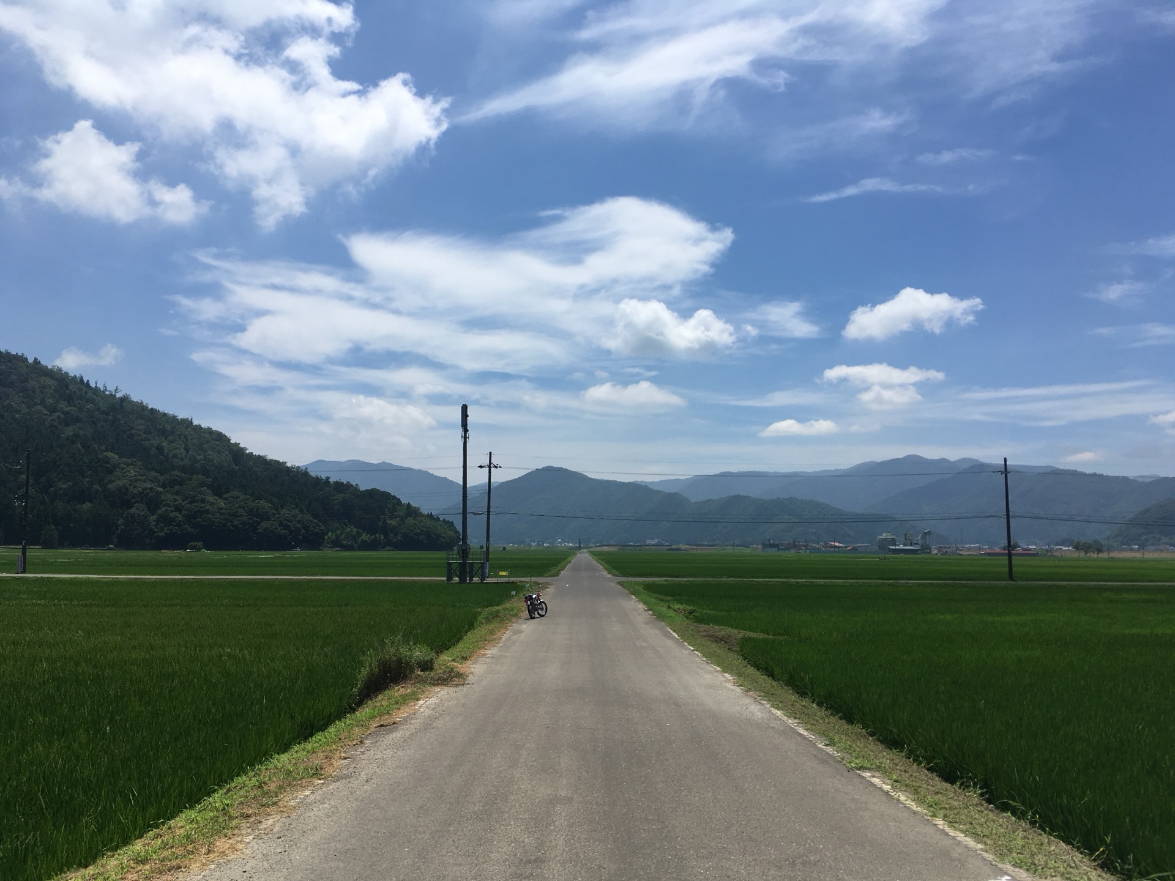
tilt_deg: +5.5
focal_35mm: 29
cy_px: 440
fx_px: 984
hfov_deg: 61.7
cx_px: 588
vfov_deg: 48.2
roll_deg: -0.9
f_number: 2.2
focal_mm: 4.15
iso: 25
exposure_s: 1/3077
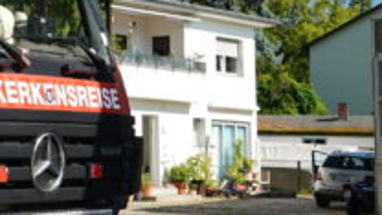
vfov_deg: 9.8
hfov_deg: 16.0
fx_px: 1256
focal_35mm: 124
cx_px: -178
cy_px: 58
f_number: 4.5
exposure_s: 1/200
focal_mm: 24
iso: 100
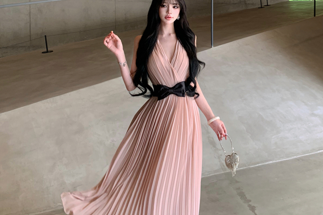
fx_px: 332
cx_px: 159
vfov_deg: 35.9
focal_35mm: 37
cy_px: 101
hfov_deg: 51.9
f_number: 1.8
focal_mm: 4.25
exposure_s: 1/121
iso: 80
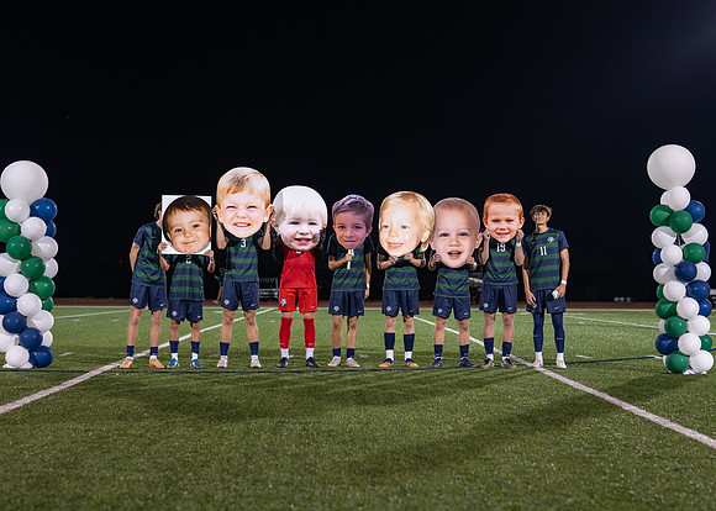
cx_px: 370
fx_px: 1181
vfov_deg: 24.4
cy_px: 278
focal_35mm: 58
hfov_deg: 33.7
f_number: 2
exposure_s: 1/640
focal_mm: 50
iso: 1250
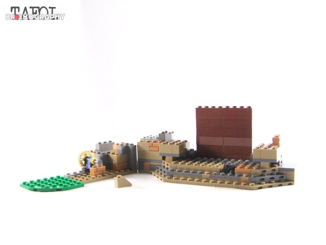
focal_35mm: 40
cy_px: 122
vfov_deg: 36.0
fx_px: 377
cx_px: 163
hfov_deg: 46.8
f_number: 3.2
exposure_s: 1/60
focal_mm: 6.7
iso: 400
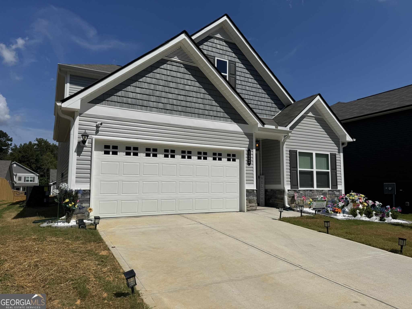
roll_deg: +0.2
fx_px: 286
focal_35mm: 24
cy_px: 154
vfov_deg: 56.8
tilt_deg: +4.4
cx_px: 206
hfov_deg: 71.6
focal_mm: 6.76
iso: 80
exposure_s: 1/12346
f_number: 1.78
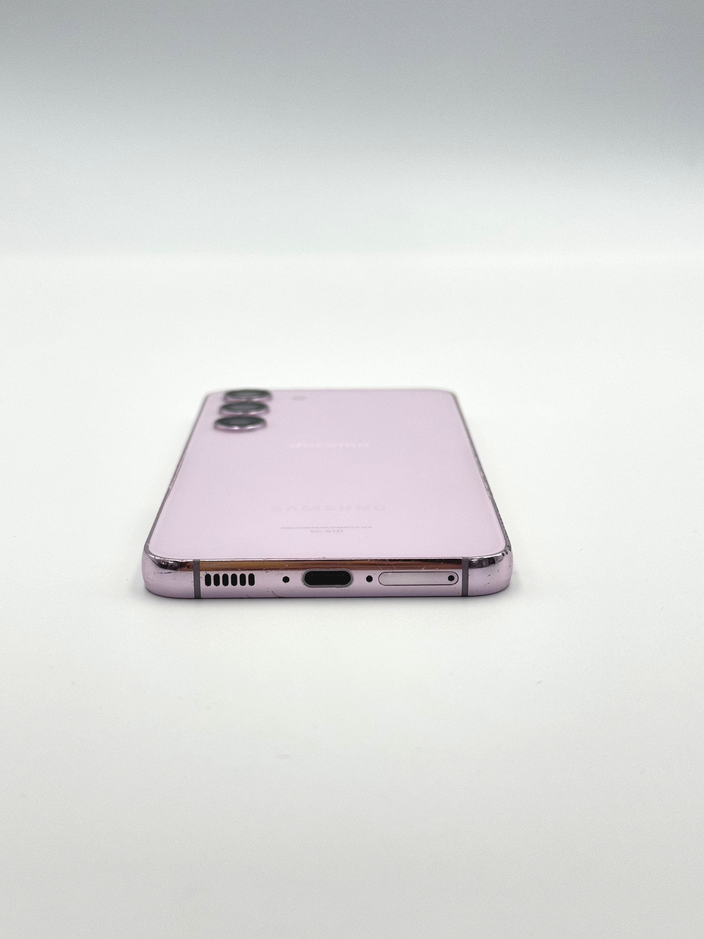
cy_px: 476
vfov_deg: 38.2
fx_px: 1356
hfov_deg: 29.1
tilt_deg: -16.6
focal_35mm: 50
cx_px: 347
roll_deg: -0.4
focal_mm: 6.76
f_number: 1.78
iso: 64
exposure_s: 1/514
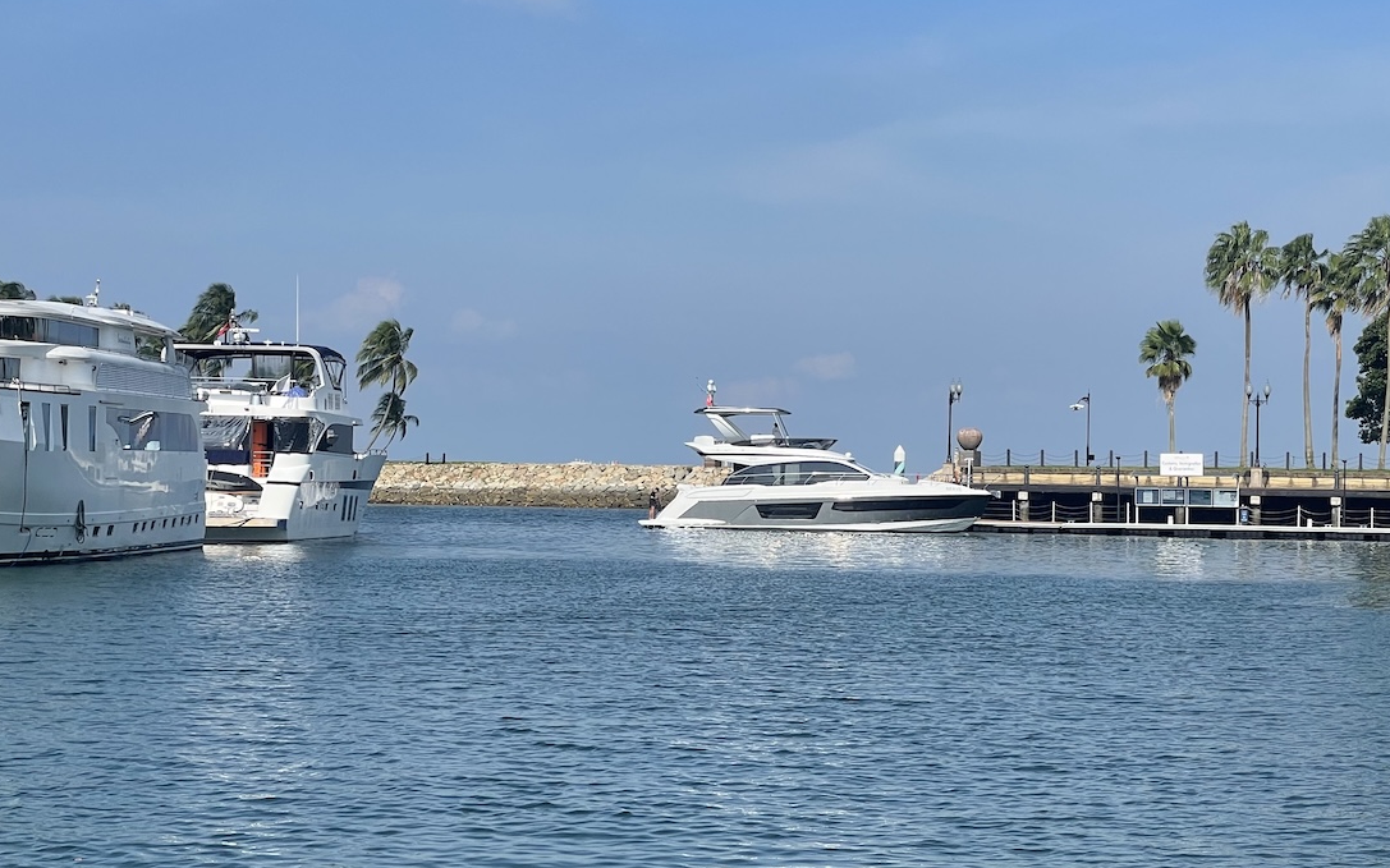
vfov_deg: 18.3
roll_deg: -1.0
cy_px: 463
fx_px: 2689
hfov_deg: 28.9
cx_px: 845
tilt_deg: +2.2
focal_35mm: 71
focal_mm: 6
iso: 25
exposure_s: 1/1996
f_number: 2
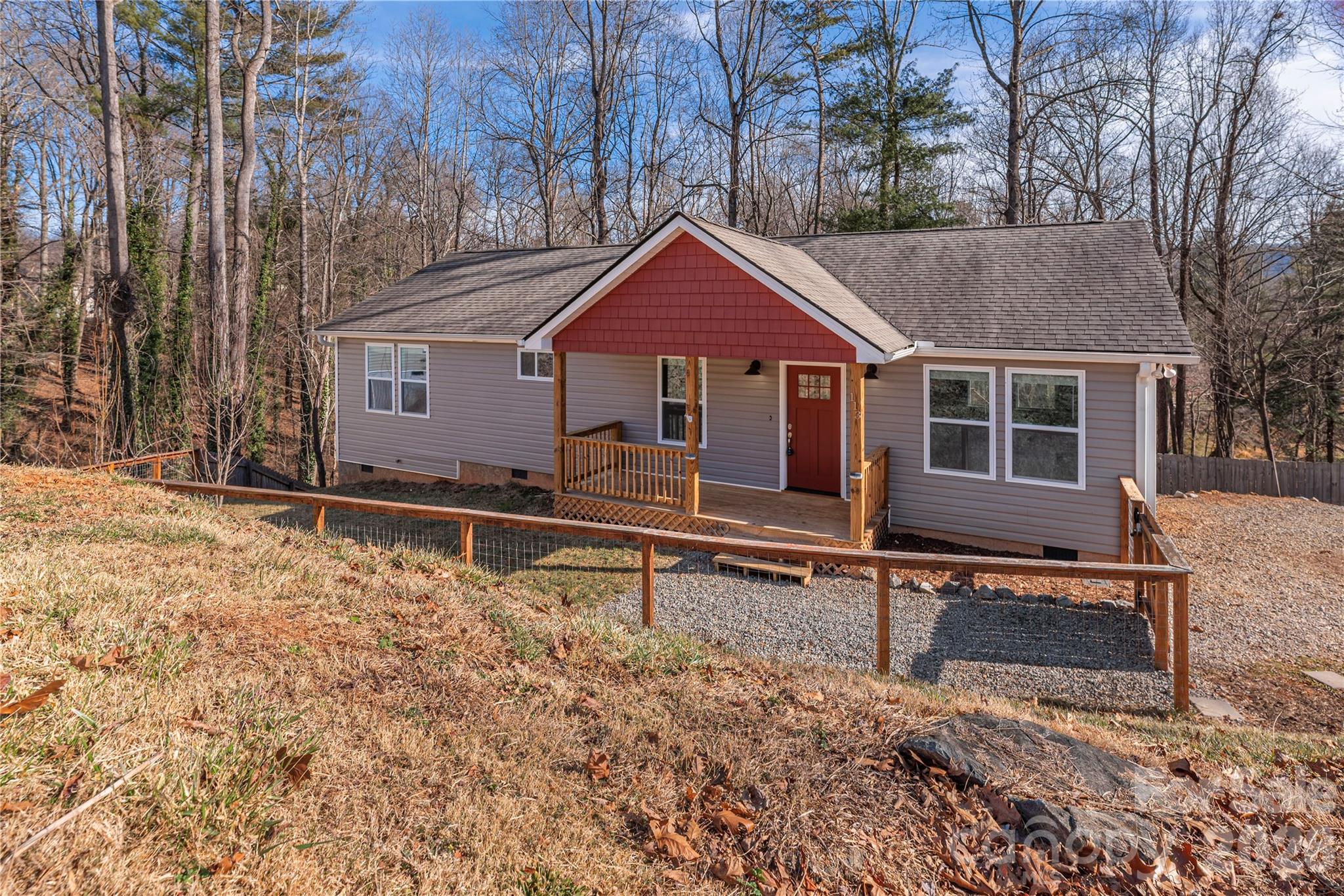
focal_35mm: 16
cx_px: 672
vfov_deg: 73.8
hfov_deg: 96.7
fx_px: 597
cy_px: 448
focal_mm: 16
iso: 320
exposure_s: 1/2000
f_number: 7.1
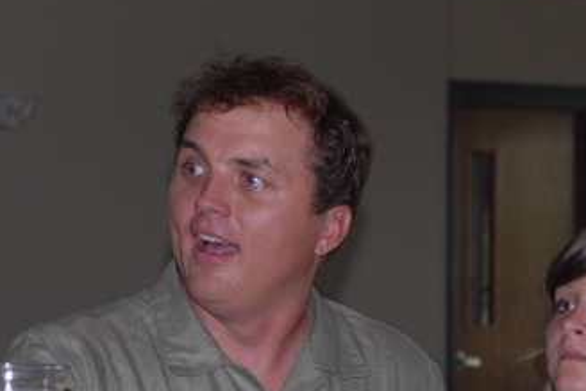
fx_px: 2088
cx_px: 100
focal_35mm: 128
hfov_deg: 15.8
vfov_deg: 10.7
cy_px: 312
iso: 200
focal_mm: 35
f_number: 3.3
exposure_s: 1/60
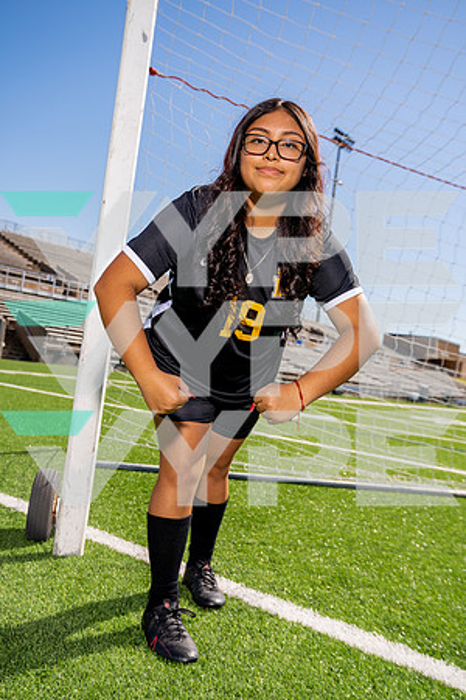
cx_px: 233
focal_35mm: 34
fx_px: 660
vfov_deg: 55.8
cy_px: 350
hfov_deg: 38.9
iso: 100
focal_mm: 34
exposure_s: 1/1000
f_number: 4.5
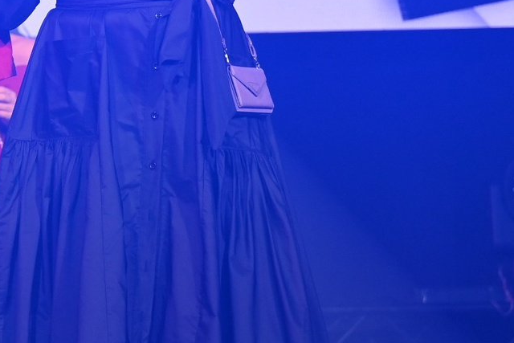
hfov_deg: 10.1
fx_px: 2799
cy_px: 58
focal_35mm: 196
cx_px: -293
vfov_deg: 7.0
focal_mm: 49
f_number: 3.5
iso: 640
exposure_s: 1/320
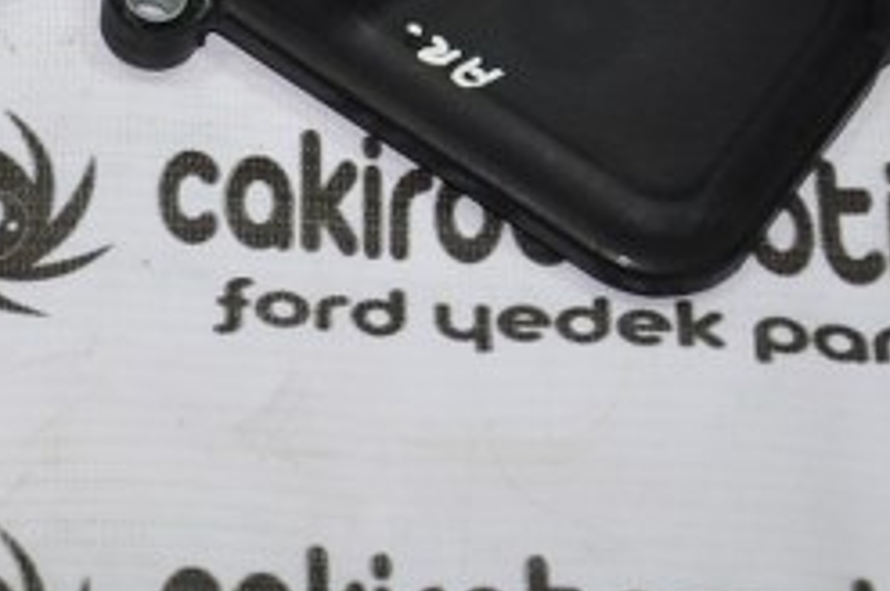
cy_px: -479
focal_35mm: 230
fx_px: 5679
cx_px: -299
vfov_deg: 5.8
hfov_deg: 8.8
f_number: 4.8
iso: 200
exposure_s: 1/60
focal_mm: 42
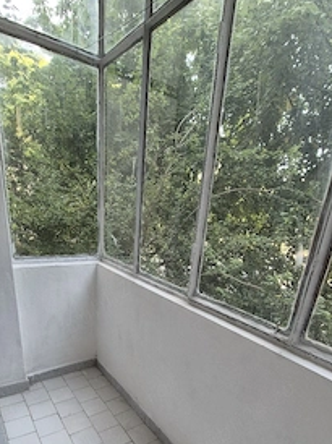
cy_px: 314
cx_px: 149
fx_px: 243
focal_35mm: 19
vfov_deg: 80.3
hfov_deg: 68.4
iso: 64
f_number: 2.2
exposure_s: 1/100
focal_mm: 2.2
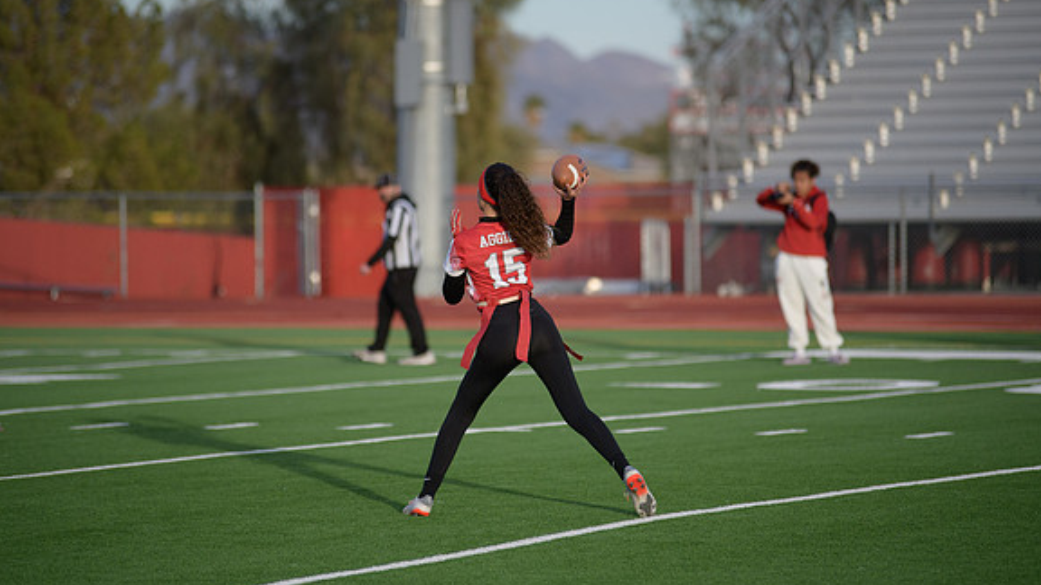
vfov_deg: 5.8
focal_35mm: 211
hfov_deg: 10.2
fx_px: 5824
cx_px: 522
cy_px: 250
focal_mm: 200
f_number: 2.8
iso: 640
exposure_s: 1/4000
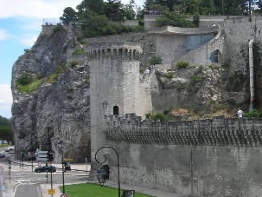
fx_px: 560
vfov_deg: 19.9
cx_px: 246
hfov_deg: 25.4
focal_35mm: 74
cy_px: 85
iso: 50
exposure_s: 1/59.3
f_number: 8.5
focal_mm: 5.8
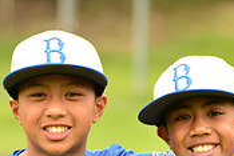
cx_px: 171
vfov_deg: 2.9
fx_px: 3123
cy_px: 171
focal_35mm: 480
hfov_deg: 4.3
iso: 160
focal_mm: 145
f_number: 5
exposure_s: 1/250
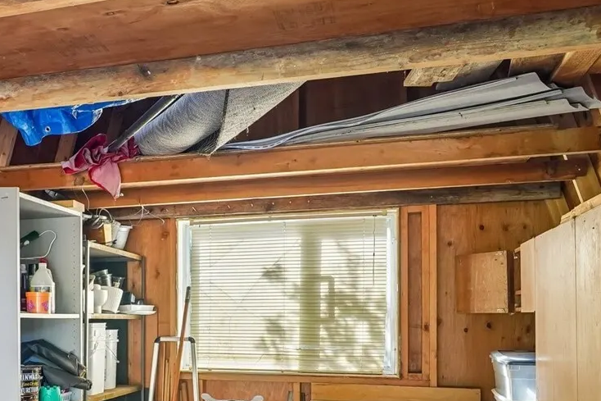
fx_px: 618
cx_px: 150
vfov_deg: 34.9
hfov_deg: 49.8
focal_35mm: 37
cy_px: 318
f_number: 8
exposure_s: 1/20
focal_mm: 16
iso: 1600
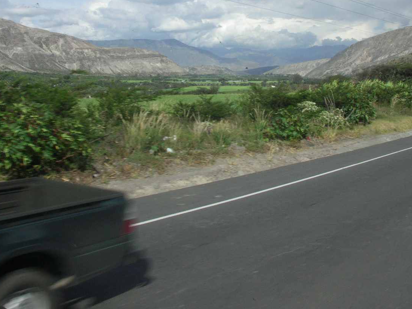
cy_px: 84
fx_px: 488
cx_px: 219
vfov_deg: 34.5
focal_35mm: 41
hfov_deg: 45.7
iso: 200
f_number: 9
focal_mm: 7.2
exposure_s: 1/500
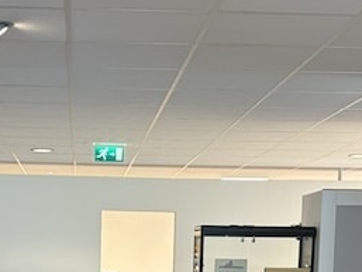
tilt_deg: -6.1
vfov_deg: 15.6
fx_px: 952
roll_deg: -1.1
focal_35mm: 91
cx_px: 100
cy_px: 336
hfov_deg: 21.4
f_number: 1.6
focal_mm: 5.96
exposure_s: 1/50
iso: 160
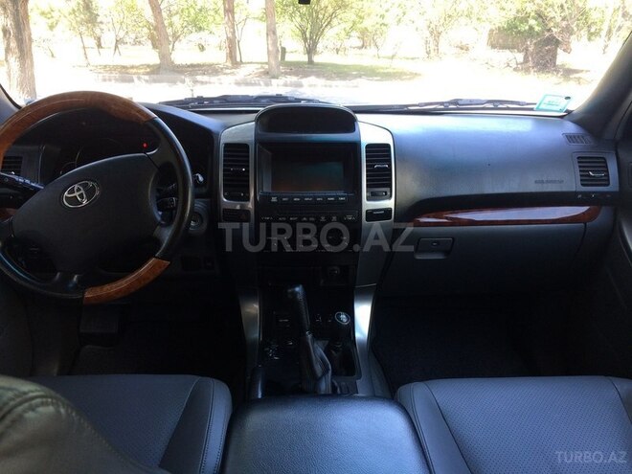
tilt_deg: -22.0
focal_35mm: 29
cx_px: 316
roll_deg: -1.3
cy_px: 237
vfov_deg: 48.2
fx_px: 529
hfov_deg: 61.7
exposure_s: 1/100
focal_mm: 4.15
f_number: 2.2
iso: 64
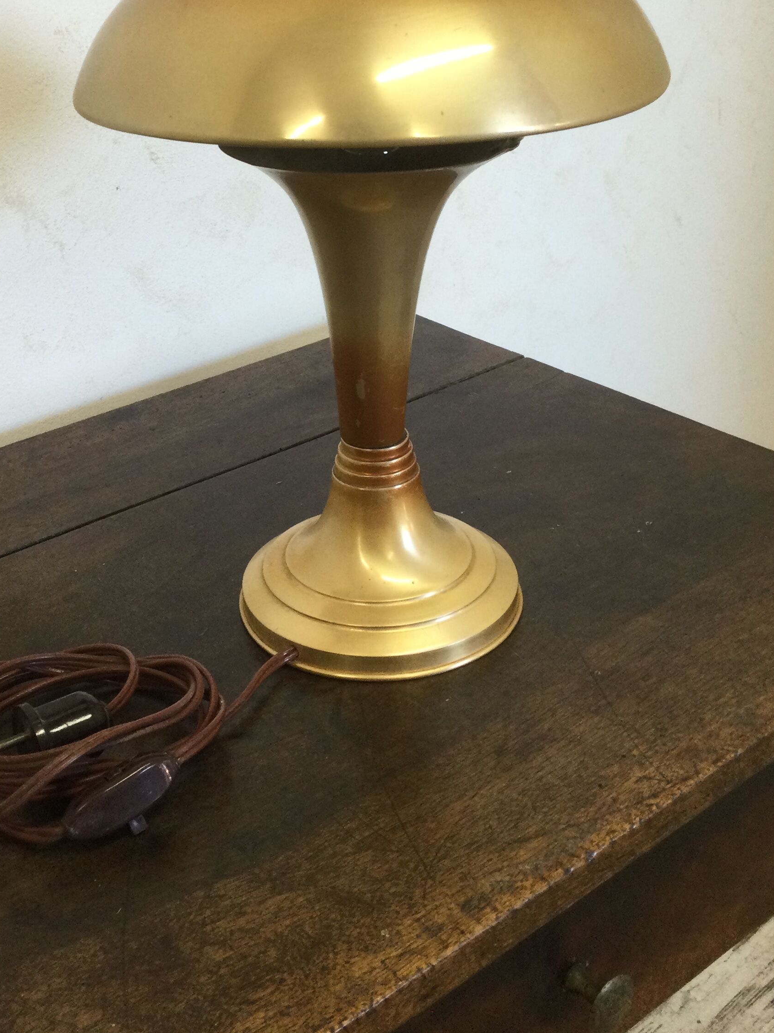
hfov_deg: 32.1
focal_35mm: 45
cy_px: 374
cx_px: 329
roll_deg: +3.7
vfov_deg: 41.7
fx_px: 1342
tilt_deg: -20.8
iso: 40
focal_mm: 3.3
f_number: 2.4
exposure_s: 1/33
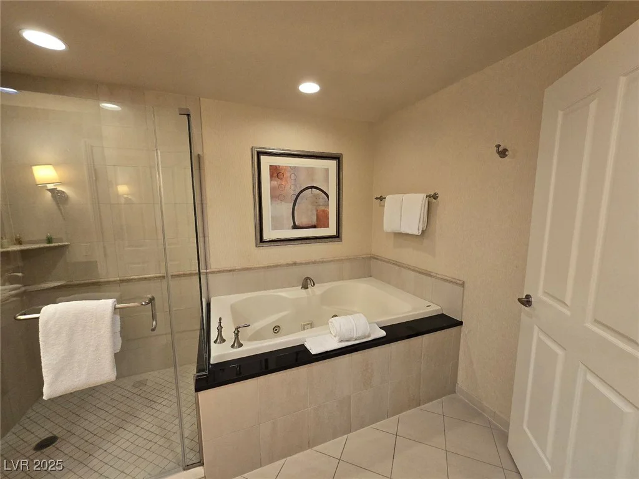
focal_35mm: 13
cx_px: 320
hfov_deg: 106.2
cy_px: 240
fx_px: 240
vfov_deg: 89.9
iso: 400
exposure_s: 1/60.2
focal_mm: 2.2
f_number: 2.2
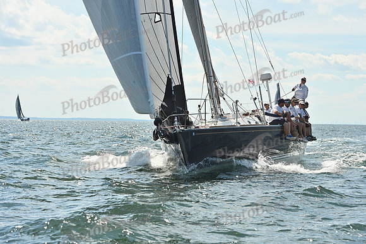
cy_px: 122
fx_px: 1139
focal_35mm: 112
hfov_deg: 18.3
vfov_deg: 12.2
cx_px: 183
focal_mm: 112
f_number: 9
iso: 250
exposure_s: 1/1000
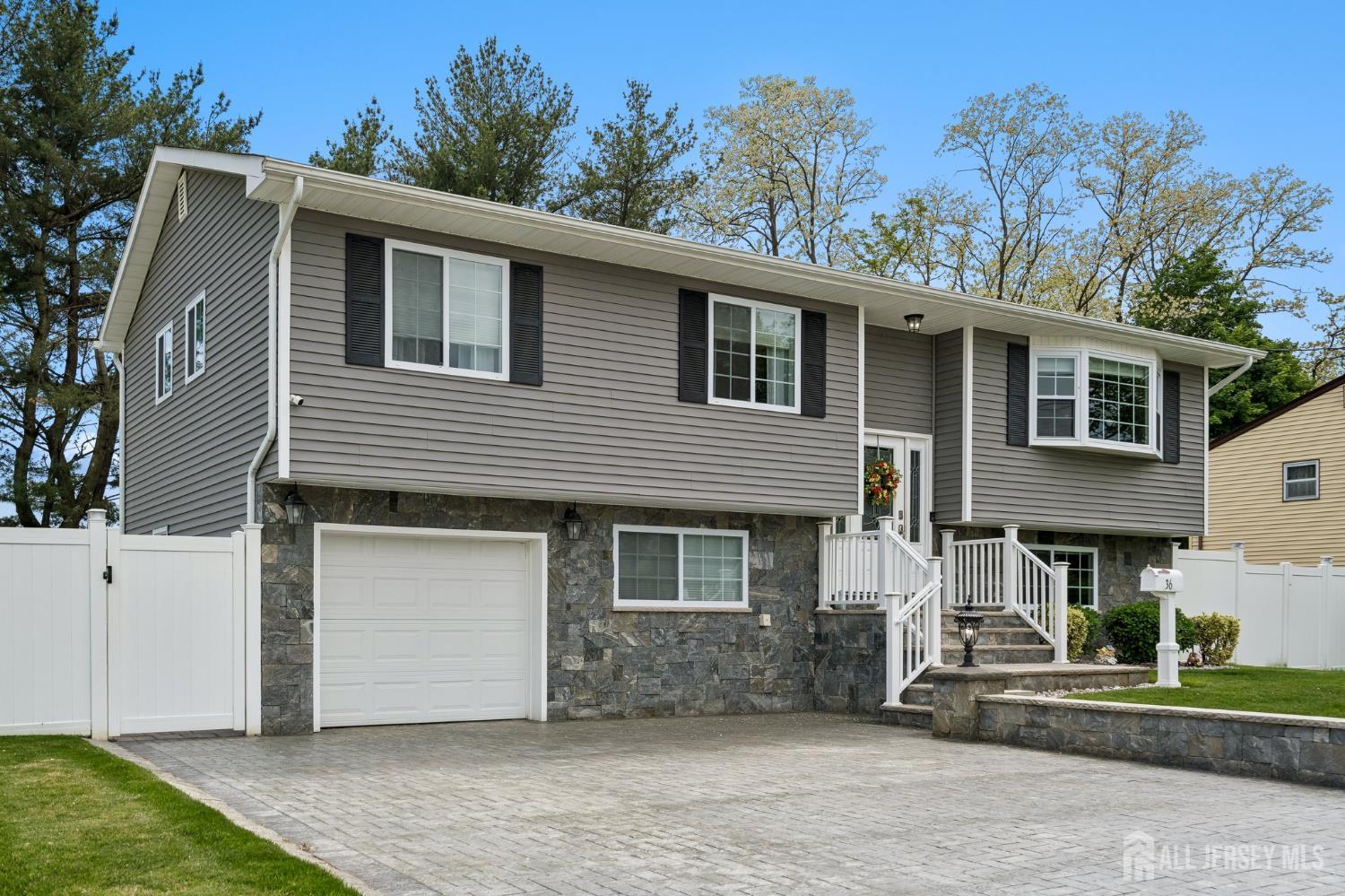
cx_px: 672
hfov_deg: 57.2
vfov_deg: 39.9
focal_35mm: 33
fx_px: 1232
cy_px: 448
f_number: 8
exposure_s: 1/500
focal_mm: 33
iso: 125
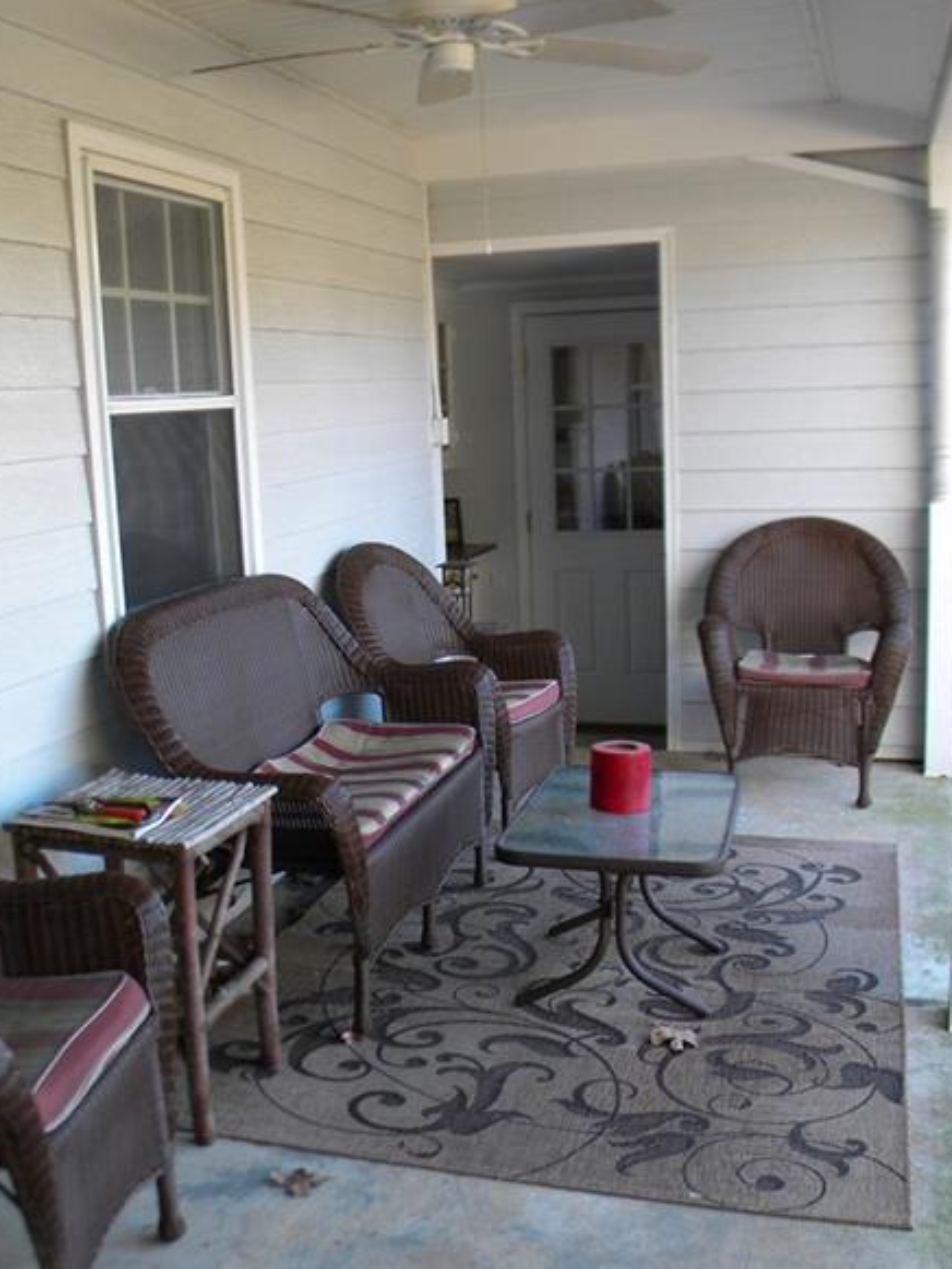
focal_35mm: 37
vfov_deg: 50.1
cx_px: 421
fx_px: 1356
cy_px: 657
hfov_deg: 38.6
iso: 80
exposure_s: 1/25.7
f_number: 3.5
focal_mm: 5
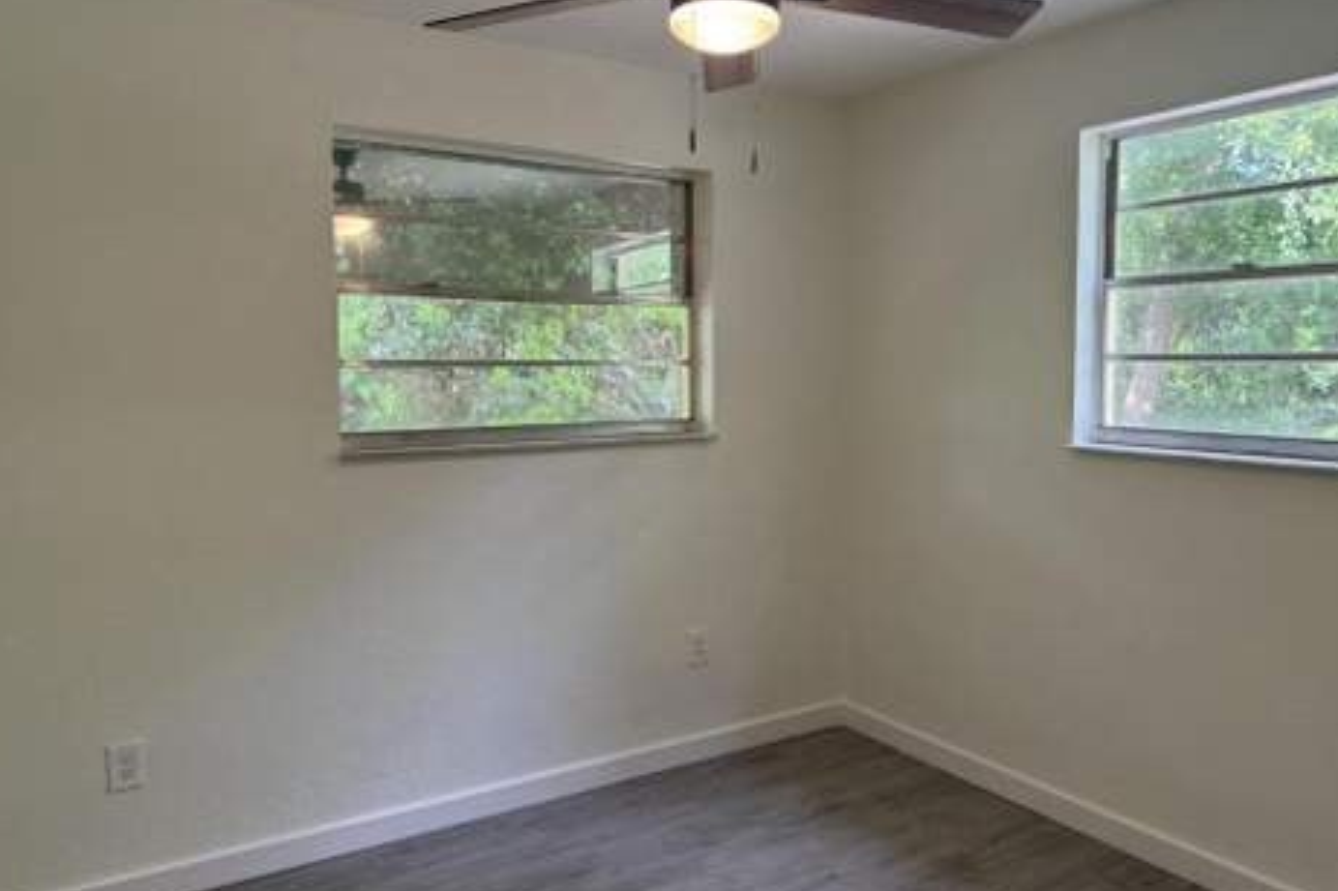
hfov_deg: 69.4
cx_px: 662
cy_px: 409
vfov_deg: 49.5
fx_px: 966
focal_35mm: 26
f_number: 1.78
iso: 125
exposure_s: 1/120
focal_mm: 6.76
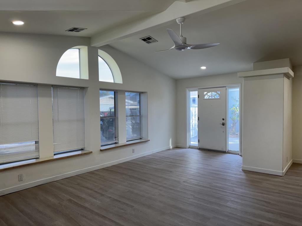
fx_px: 209
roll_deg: +0.7
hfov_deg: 71.6
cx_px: 151
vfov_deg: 56.8
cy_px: 113
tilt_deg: -2.0
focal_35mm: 24
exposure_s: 1/175
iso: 80
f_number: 1.78
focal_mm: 6.76
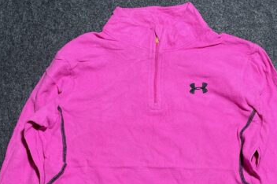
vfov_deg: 30.4
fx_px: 315
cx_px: 153
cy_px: 181
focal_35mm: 41
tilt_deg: -57.1
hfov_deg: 47.4
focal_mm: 4.2
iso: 100
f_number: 1.6
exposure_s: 1/100
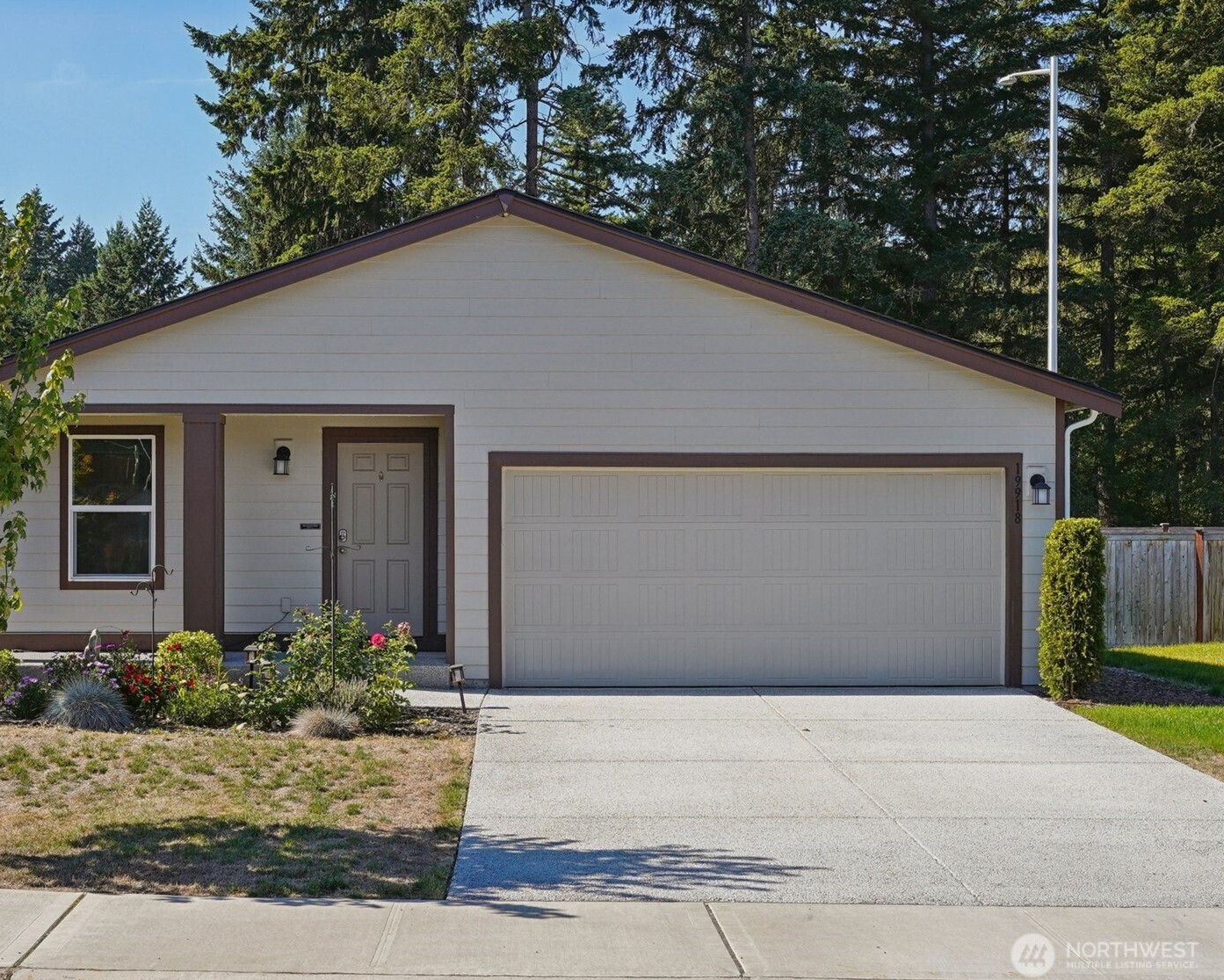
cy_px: 492
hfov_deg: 38.6
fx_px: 1739
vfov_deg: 31.5
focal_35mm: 48
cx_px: 479
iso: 100
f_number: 8
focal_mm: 28
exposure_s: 1/200
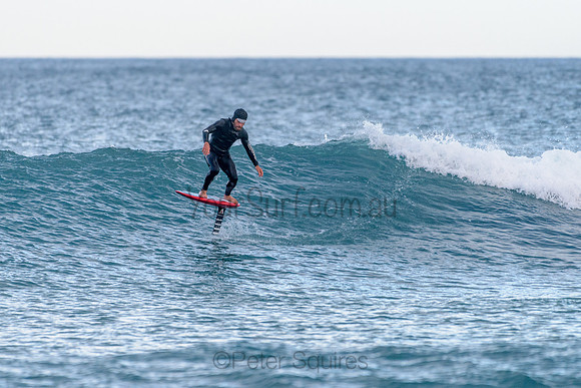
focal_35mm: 613
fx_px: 9891
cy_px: 190
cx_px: 285
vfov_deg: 2.2
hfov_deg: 3.4
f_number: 5.6
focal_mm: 500
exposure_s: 1/1250
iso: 560
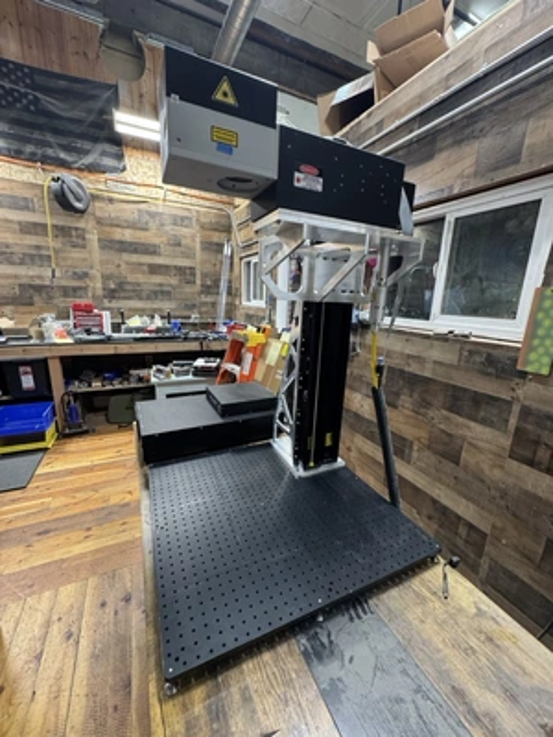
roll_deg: -1.8
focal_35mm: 14
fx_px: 298
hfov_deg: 85.7
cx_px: 276
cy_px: 368
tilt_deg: -13.5
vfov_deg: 102.1
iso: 250
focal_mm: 2.22
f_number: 2.2
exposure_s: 1/120
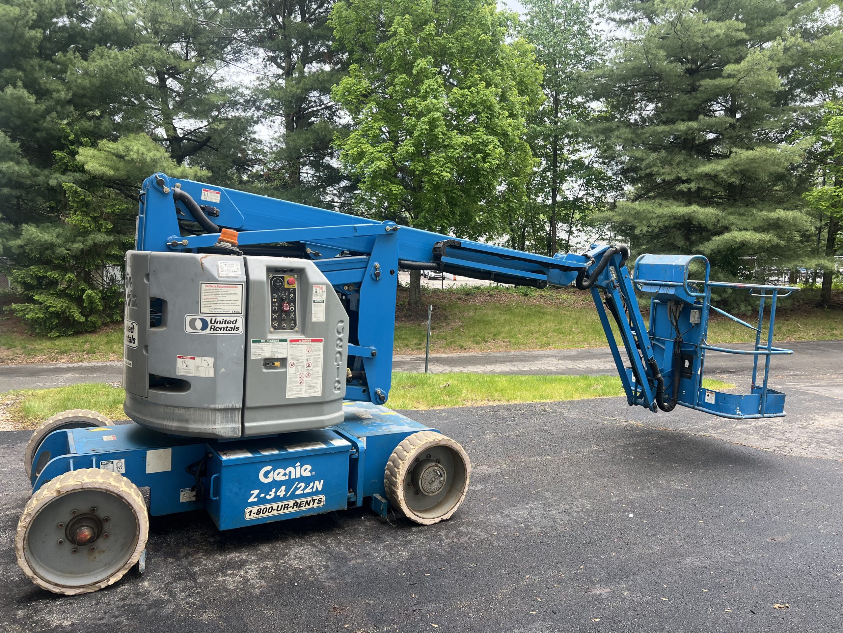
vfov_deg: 53.1
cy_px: 316
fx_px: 633
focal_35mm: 26
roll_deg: -0.4
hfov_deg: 67.3
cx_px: 422
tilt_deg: -6.5
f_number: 1.5
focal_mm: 5.7
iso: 50
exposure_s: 1/827
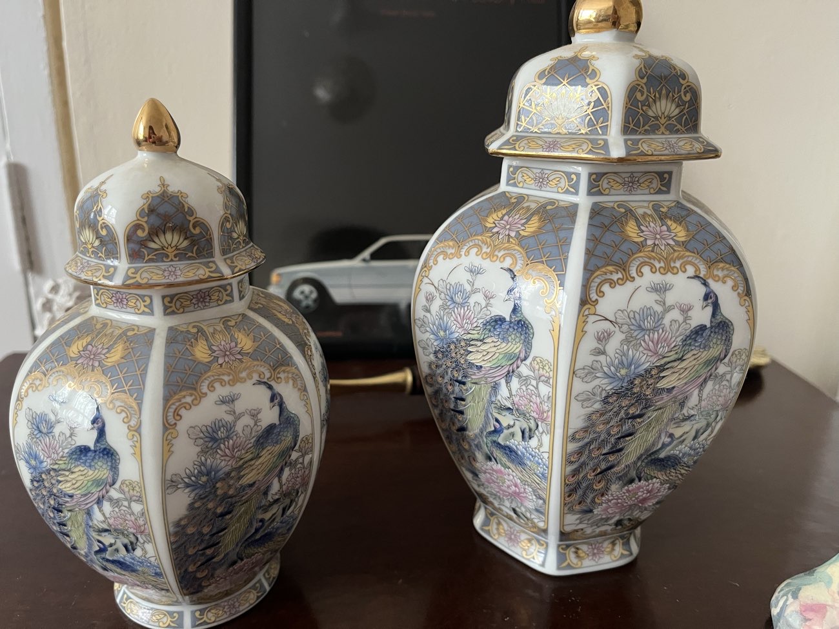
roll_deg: -2.1
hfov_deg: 67.3
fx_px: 630
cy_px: 314
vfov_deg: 53.1
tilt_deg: -20.2
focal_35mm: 26
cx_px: 420
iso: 320
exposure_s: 1/60
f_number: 1.6
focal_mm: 5.1
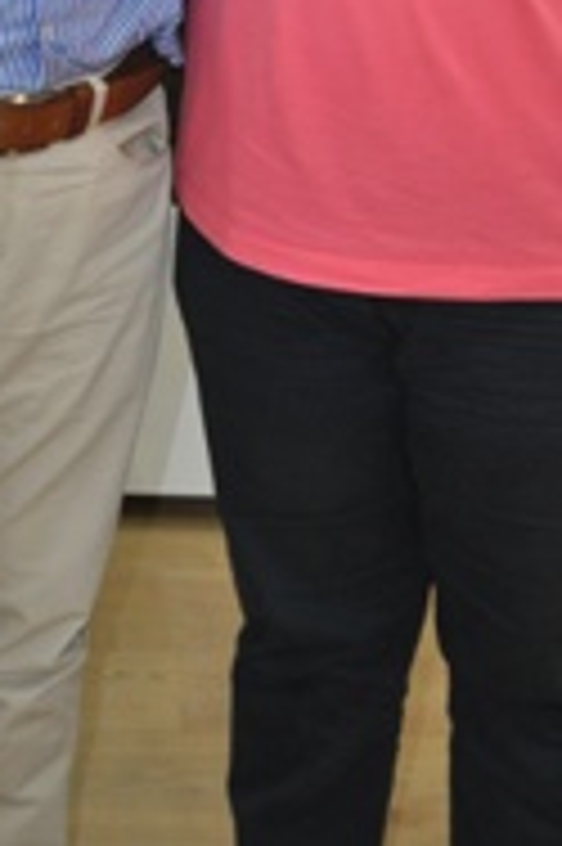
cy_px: -4
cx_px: 297
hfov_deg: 15.9
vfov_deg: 22.7
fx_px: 2017
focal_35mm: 86
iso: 800
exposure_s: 1/60
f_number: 4
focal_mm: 24
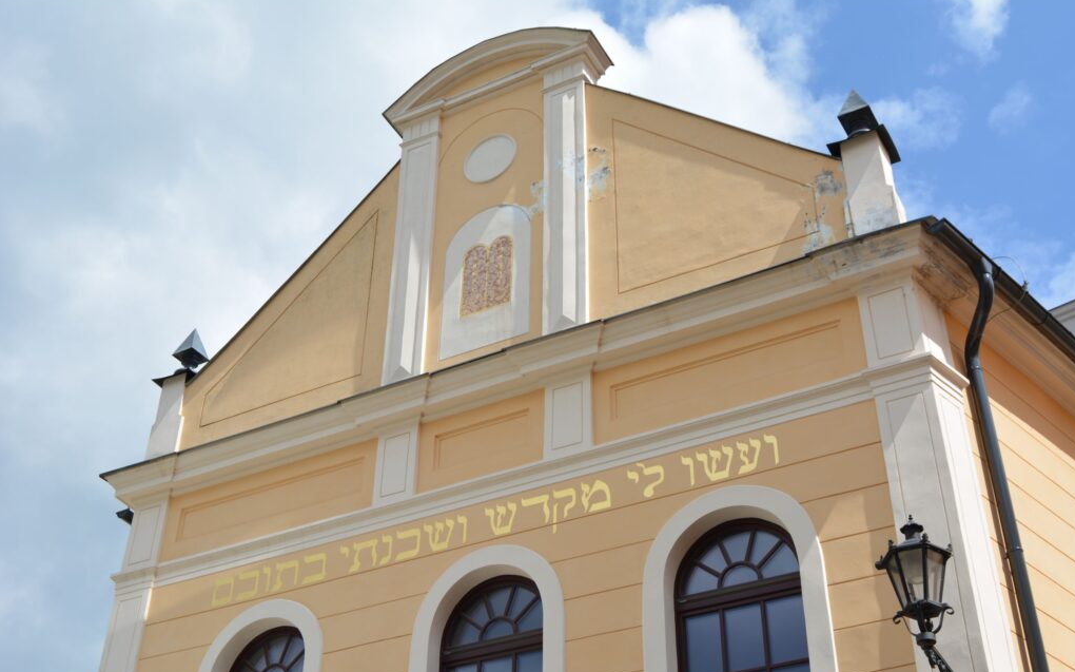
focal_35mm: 43
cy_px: 354
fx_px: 1260
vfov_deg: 29.8
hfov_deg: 46.2
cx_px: 539
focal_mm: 28
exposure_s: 1/320
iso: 100
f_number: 9
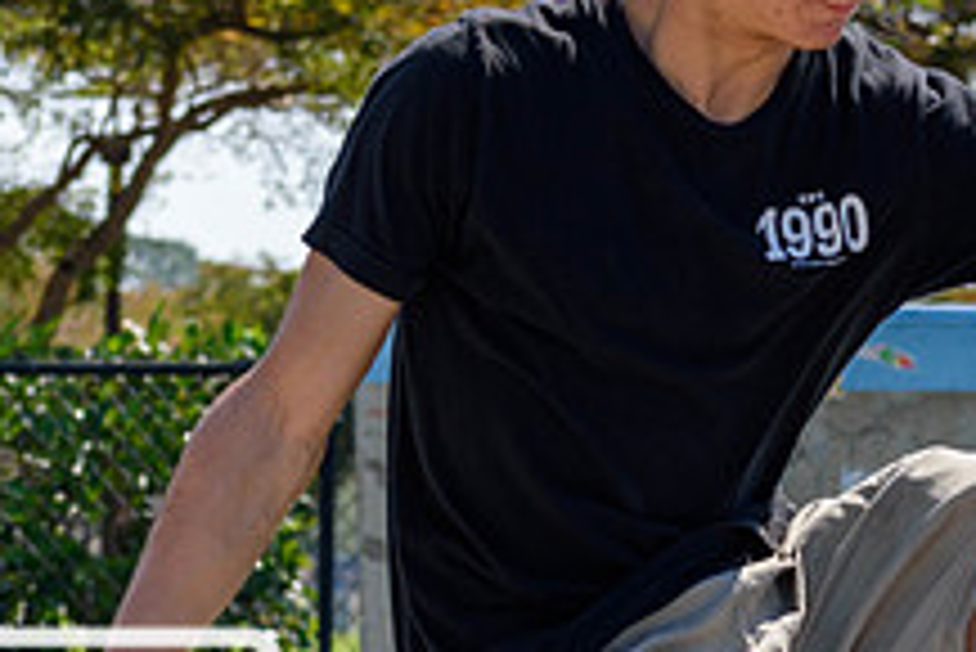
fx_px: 10010
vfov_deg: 3.7
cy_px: 659
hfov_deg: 5.6
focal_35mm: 369
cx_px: 1012
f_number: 7.1
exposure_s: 1/800
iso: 200
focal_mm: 92
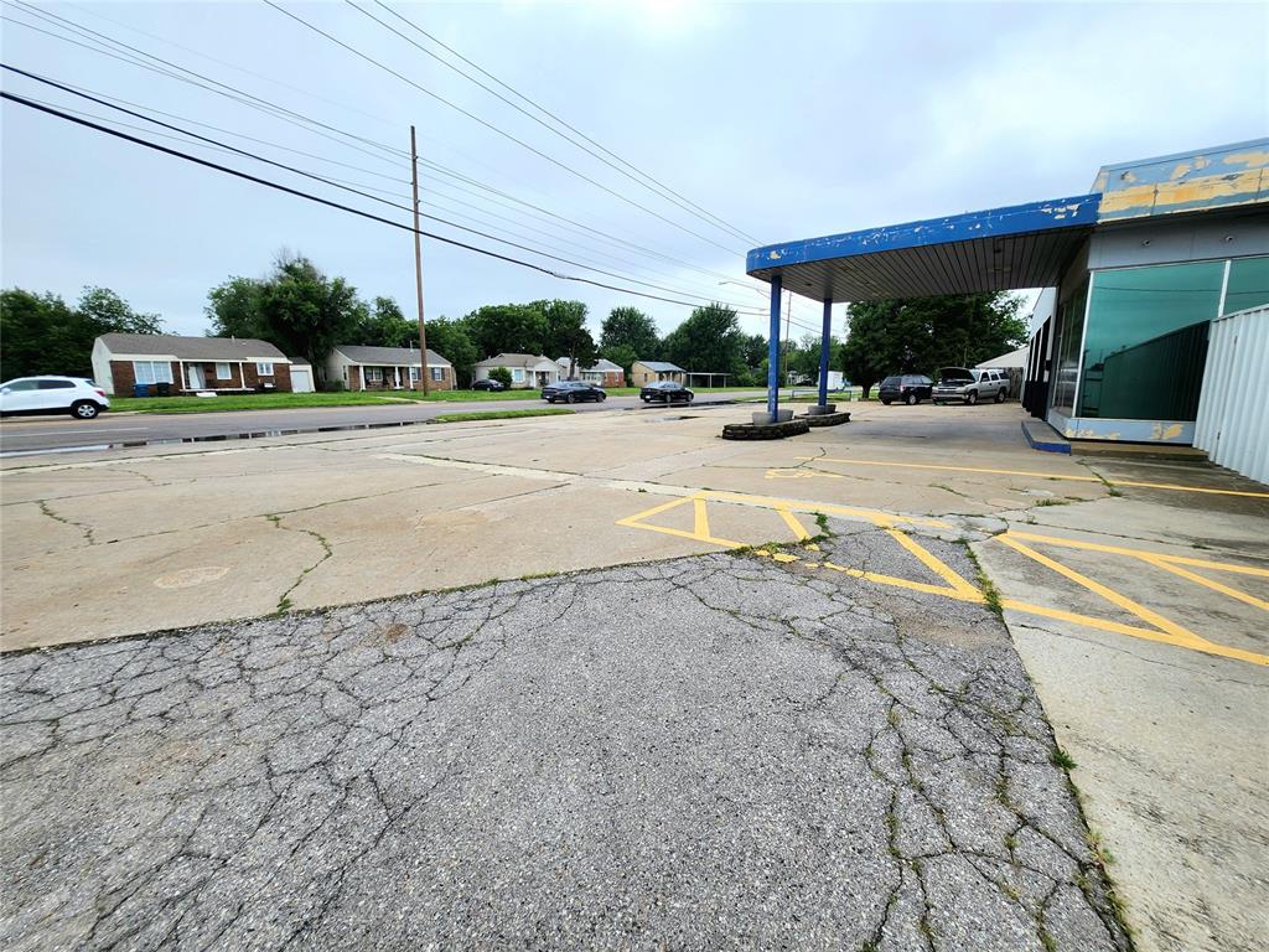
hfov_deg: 106.2
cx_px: 634
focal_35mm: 13
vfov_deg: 89.9
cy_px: 476
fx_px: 477
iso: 32
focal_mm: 1.7
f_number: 2.2
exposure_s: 1/909
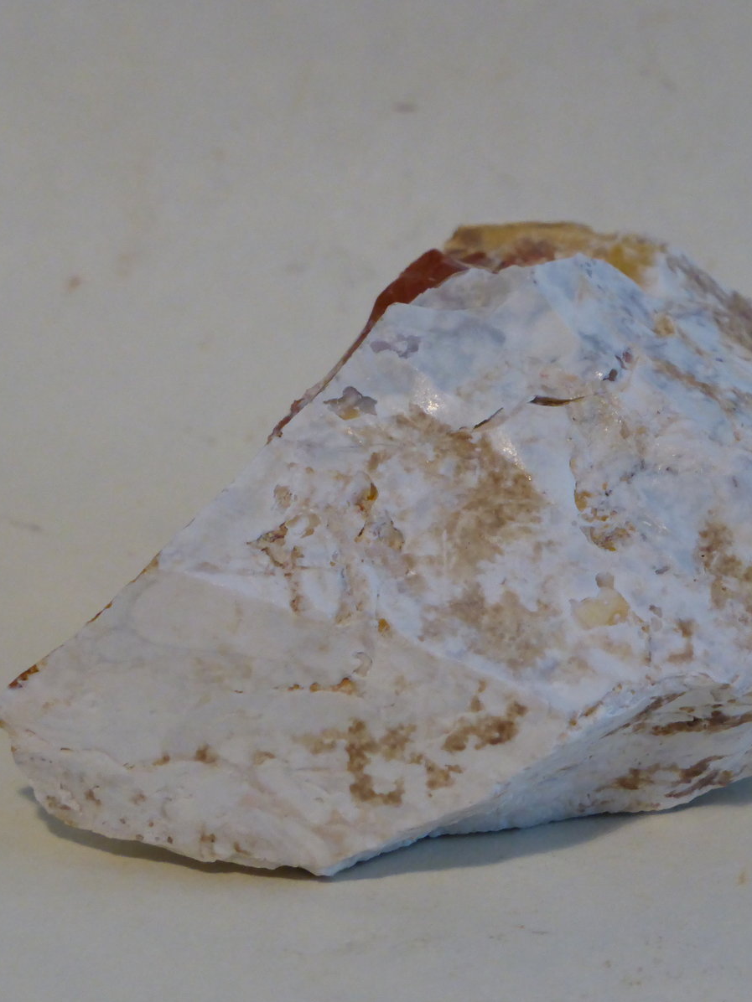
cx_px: 498
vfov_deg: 19.8
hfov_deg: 14.9
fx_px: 2868
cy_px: 502
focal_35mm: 99
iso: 400
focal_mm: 12.5
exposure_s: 1/60
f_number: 5
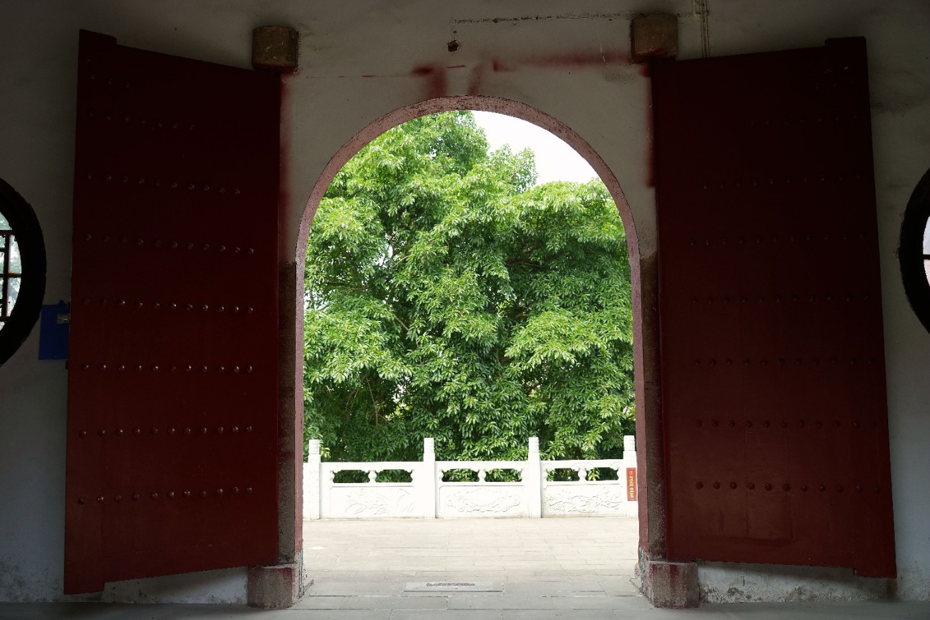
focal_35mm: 31
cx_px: 465
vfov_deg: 42.3
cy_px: 310
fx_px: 801
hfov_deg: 60.3
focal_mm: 31
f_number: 4.5
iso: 100
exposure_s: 1/80
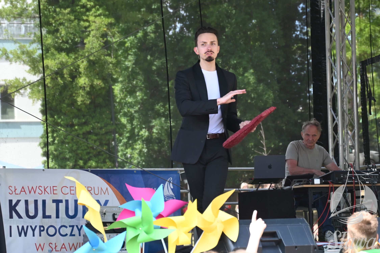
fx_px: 1425
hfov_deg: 15.2
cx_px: 190
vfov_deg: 10.2
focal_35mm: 135
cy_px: 126
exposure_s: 1/250
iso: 400
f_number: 5.6
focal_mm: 90
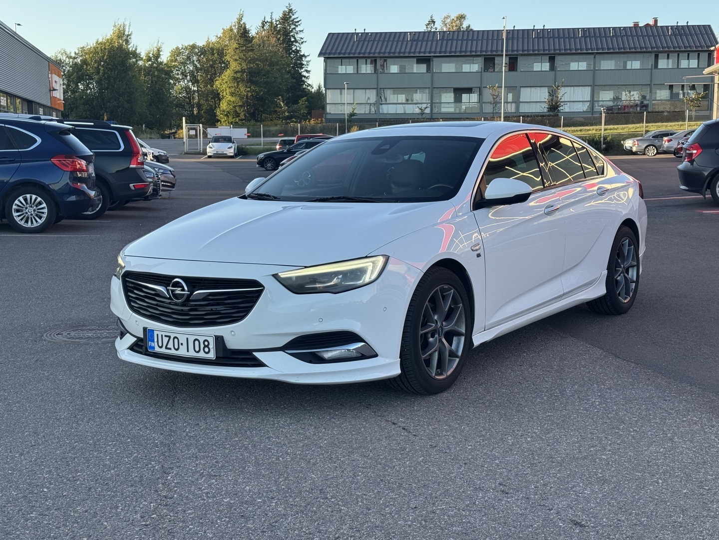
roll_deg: +0.0
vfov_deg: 30.3
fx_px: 997
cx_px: 360
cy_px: 270
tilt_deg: -7.6
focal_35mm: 48
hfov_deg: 39.7
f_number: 1.78
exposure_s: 1/739
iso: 64
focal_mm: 6.76
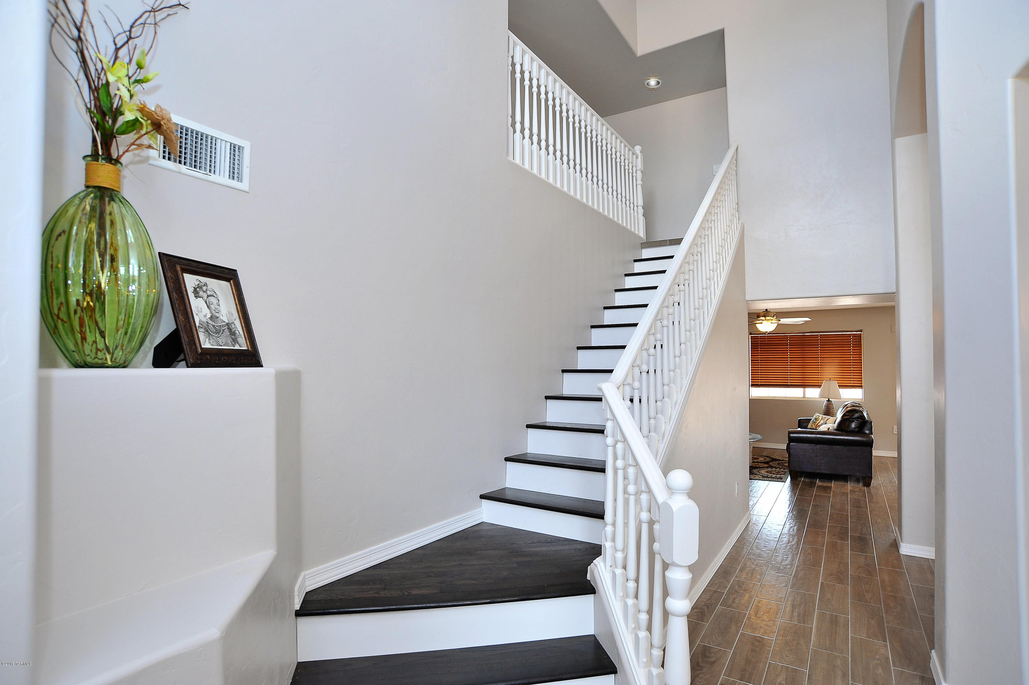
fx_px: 514
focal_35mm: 18
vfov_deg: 67.3
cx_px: 514
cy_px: 342
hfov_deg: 90.0
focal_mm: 18
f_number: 7.1
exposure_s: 1/30
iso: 640
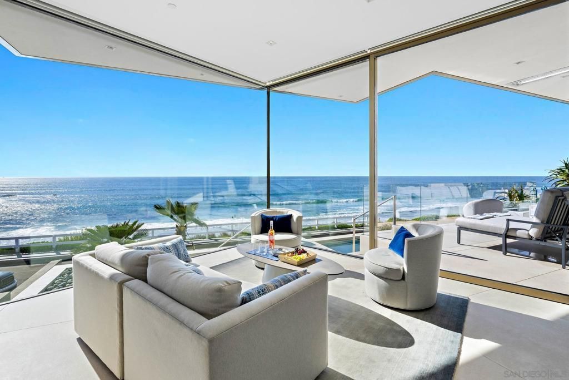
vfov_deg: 81.2
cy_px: 190
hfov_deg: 104.2
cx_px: 284
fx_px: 221
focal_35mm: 14
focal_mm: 14
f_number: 8
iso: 400
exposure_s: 1/200
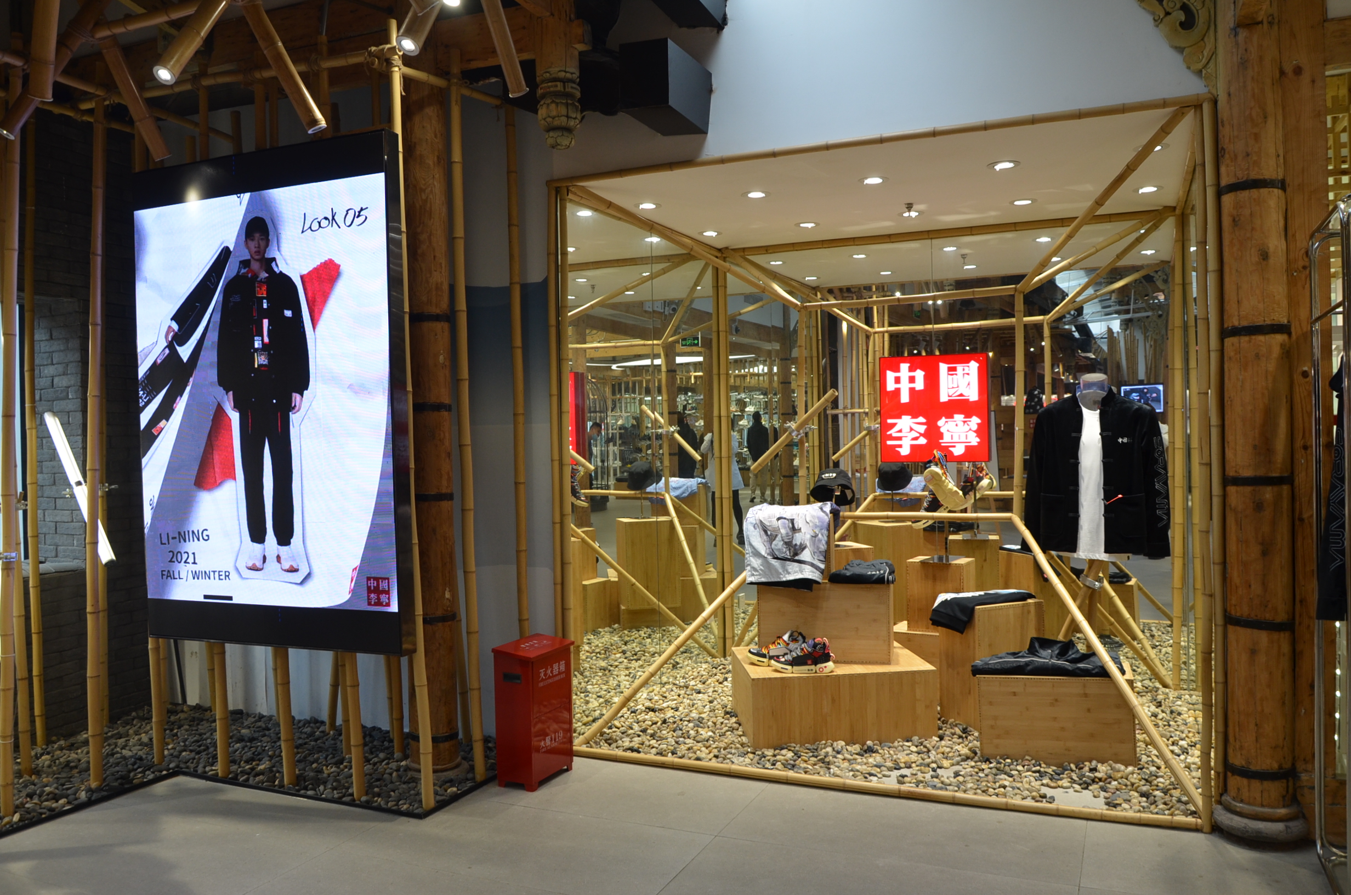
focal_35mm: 27
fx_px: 1011
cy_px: 448
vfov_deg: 47.7
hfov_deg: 67.5
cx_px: 676
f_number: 5.6
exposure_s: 1/125
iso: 400
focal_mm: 18
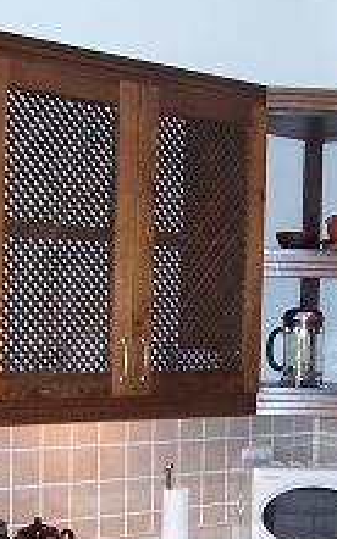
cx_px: 335
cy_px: 432
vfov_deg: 21.8
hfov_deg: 13.7
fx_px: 1382
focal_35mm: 94
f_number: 2.7
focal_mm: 5.6
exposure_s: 1/60
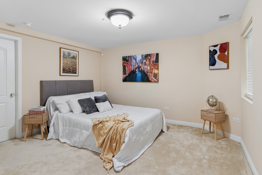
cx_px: 131
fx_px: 131
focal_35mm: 18
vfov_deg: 67.4
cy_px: 88
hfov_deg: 90.0
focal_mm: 12
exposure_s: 1/6
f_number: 8
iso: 250
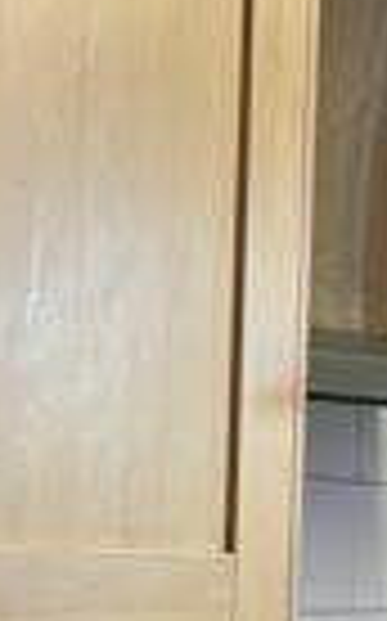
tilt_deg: -7.9
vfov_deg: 15.4
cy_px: 864
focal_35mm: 128
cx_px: 819
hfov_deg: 9.4
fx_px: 2165
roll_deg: -3.6
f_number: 1.5
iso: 80
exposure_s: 1/50
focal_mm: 5.7
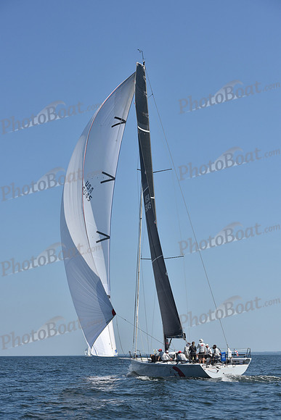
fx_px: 819
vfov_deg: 28.8
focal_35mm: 70
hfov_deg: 19.5
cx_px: 140
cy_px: 210
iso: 250
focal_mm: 70
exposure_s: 1/1250
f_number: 9
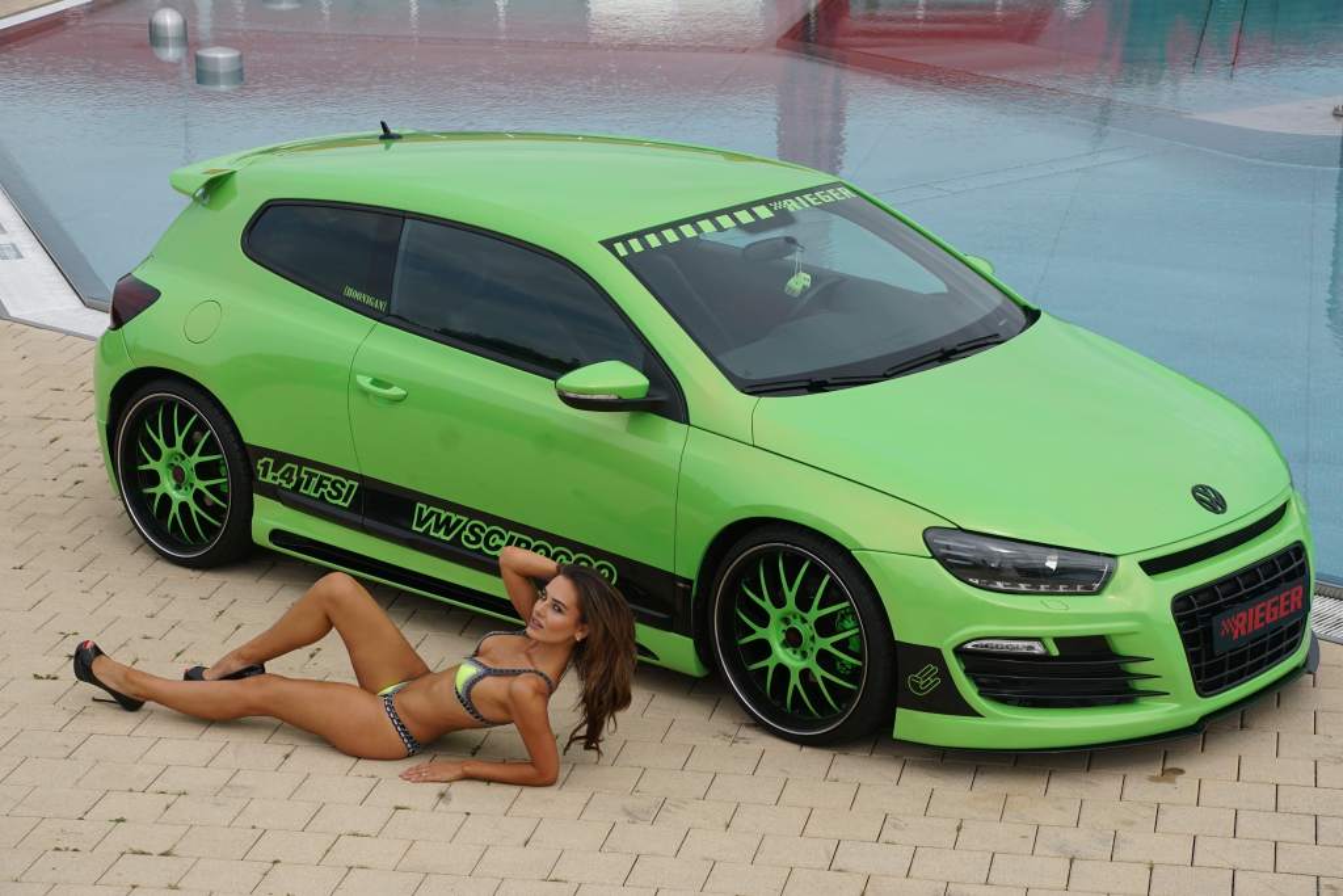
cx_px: 672
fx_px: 3078
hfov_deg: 24.6
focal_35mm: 82
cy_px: 448
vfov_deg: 16.6
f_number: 9
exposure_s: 1/800
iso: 400
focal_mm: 55
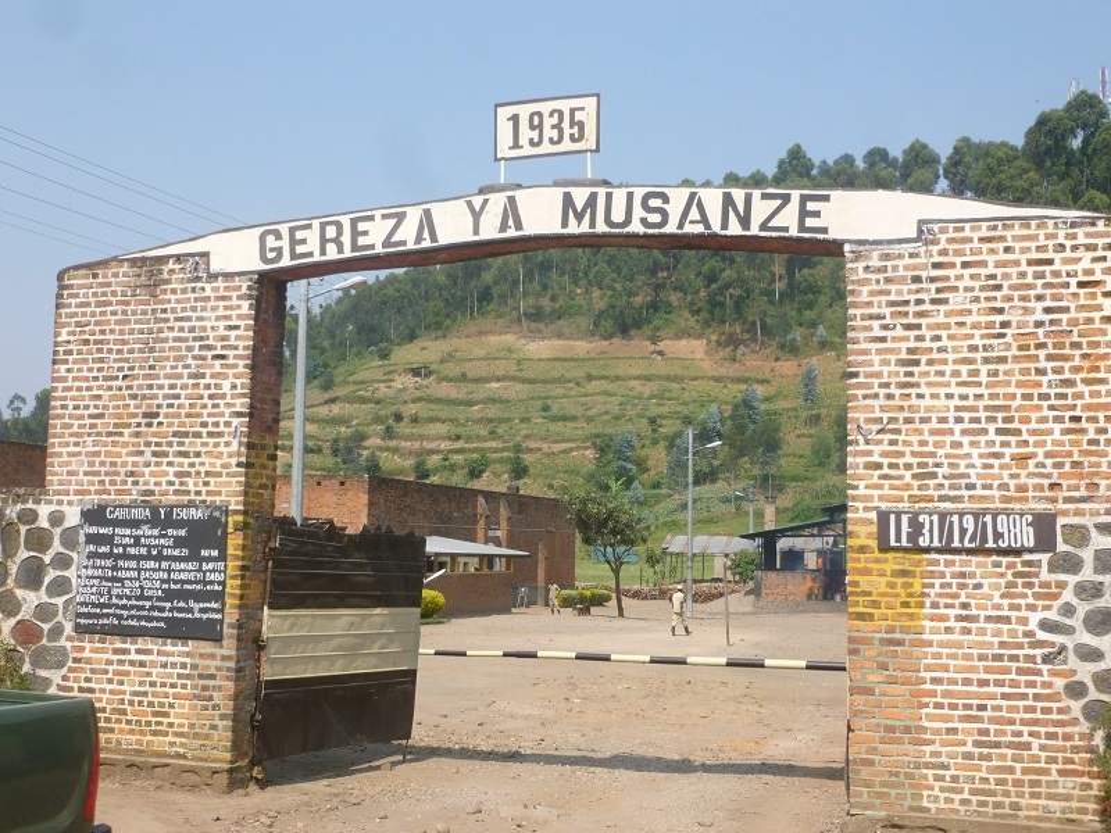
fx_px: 1316
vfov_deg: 35.1
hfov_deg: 45.8
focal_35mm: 41
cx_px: 556
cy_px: 416
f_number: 3.7
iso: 100
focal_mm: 7.4
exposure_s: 1/800
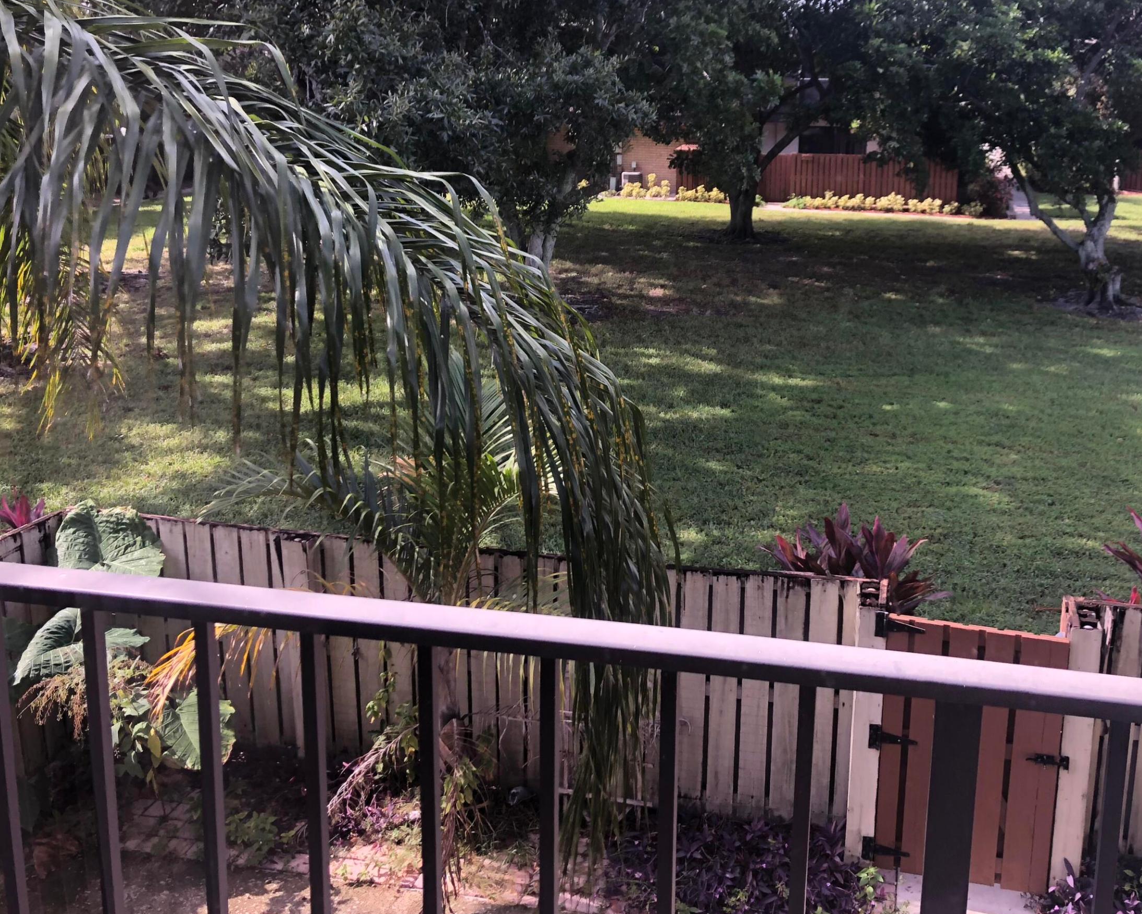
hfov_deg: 49.9
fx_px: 1217
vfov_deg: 41.0
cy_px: 361
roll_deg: -1.2
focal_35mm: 36
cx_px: 694
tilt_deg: -12.6
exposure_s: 1/120
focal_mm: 4
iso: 50
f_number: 1.8
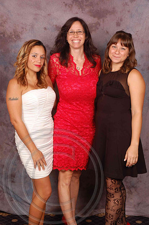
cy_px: 112
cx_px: 74
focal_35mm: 66
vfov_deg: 30.5
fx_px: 411
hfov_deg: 20.6
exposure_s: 1/125
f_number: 10
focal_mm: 44
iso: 200
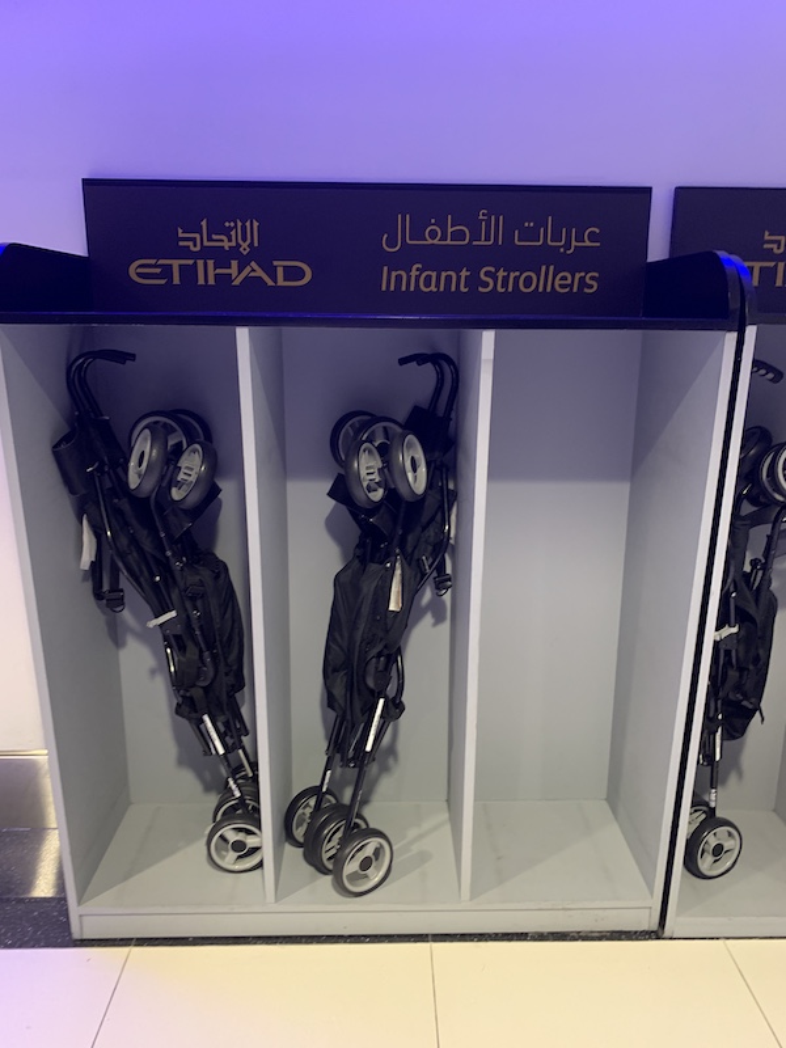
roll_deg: +2.0
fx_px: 787
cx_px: 393
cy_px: 524
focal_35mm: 26
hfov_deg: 53.1
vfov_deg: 67.3
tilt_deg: -12.1
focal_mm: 4.25
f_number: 1.8
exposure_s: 1/33
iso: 320
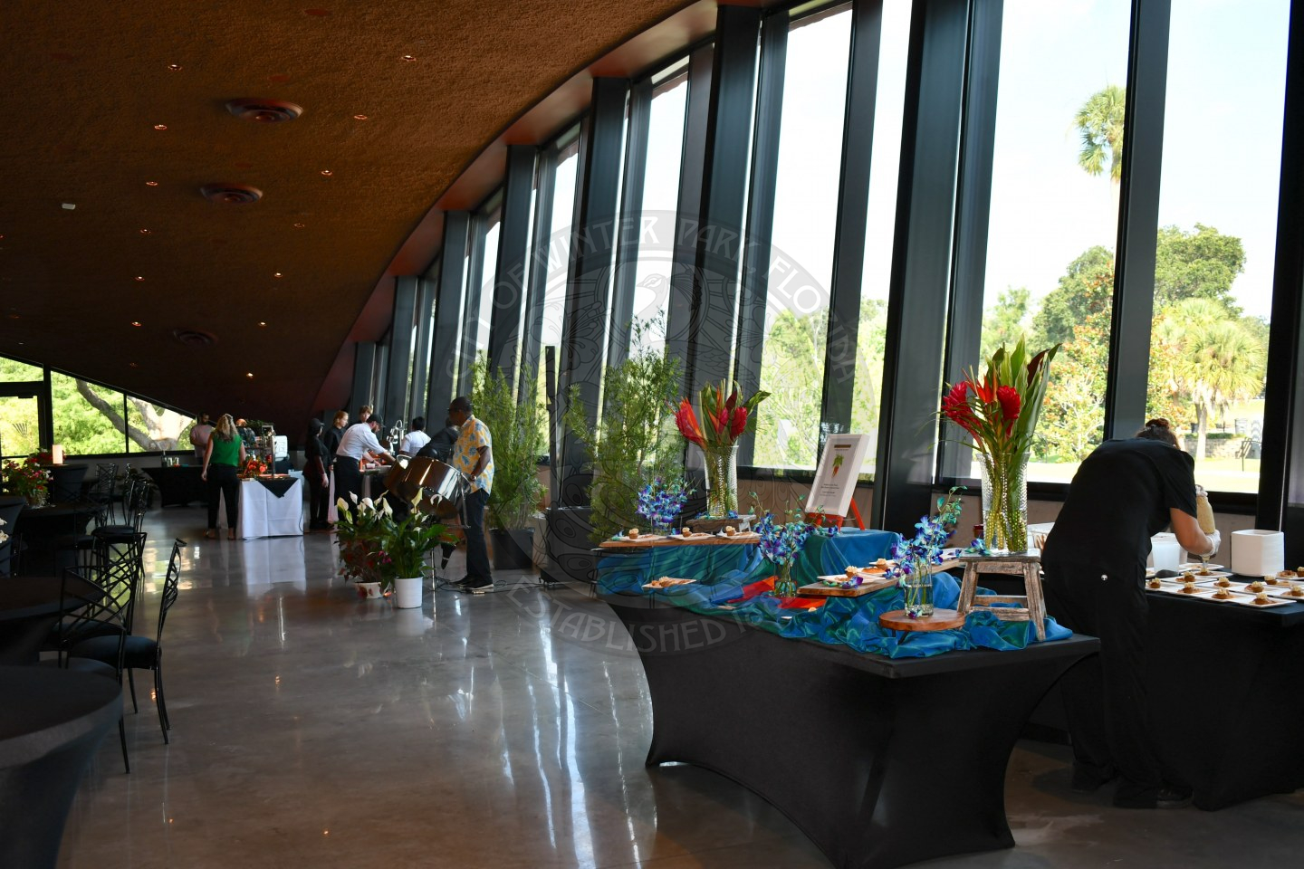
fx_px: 1340
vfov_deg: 35.9
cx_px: 652
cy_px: 434
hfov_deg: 51.9
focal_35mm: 37
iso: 100
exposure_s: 1/60
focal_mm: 25
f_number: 4
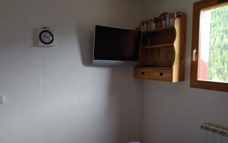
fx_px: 180
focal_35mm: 29
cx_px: 114
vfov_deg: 43.0
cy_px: 82
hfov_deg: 64.6
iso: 238
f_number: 1.79
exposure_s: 1/25
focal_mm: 4.74
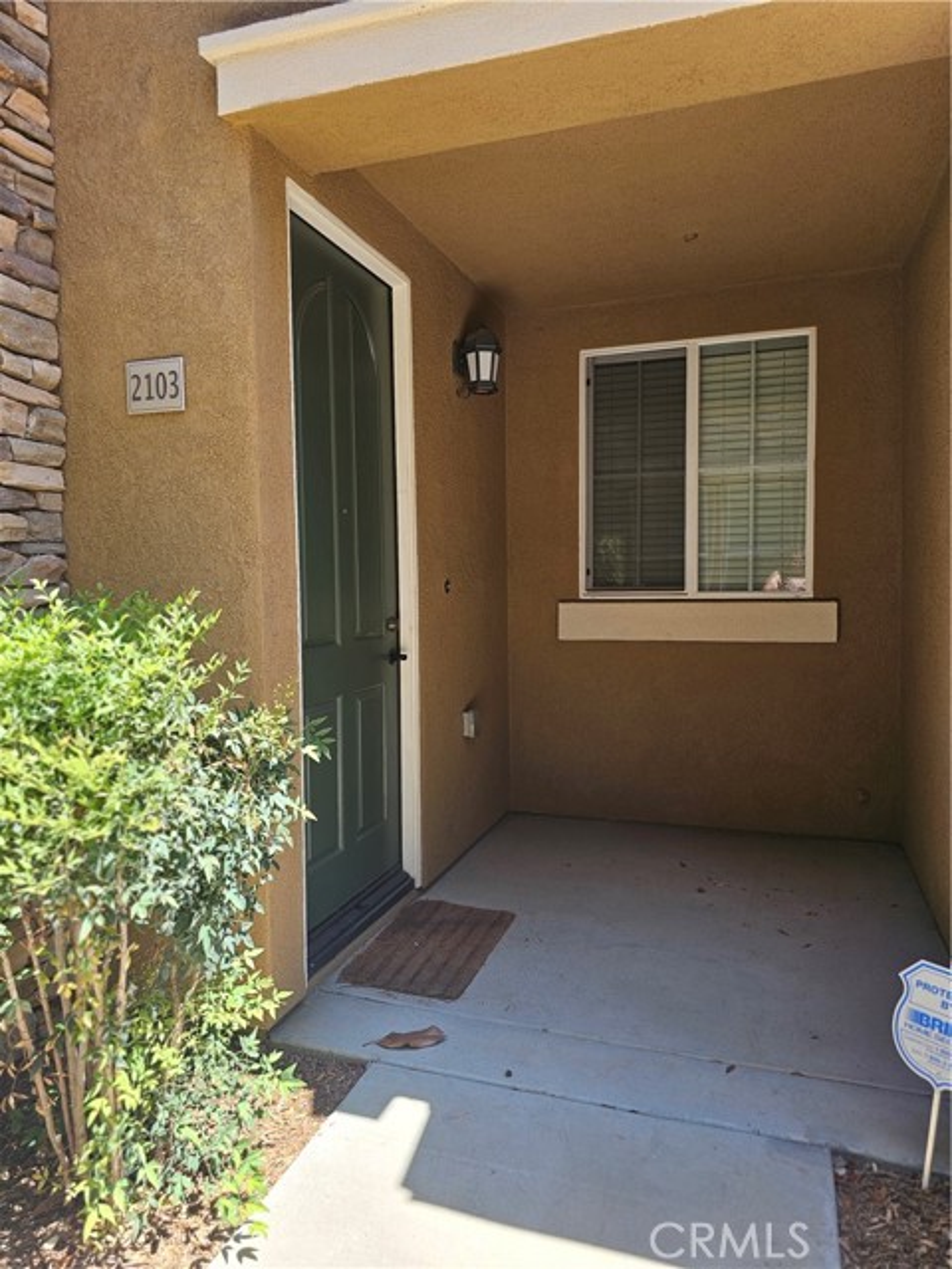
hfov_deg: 58.9
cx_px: 476
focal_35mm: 23
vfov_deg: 73.9
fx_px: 843
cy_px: 634
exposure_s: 1/120
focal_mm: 6.3
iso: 12
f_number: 1.7
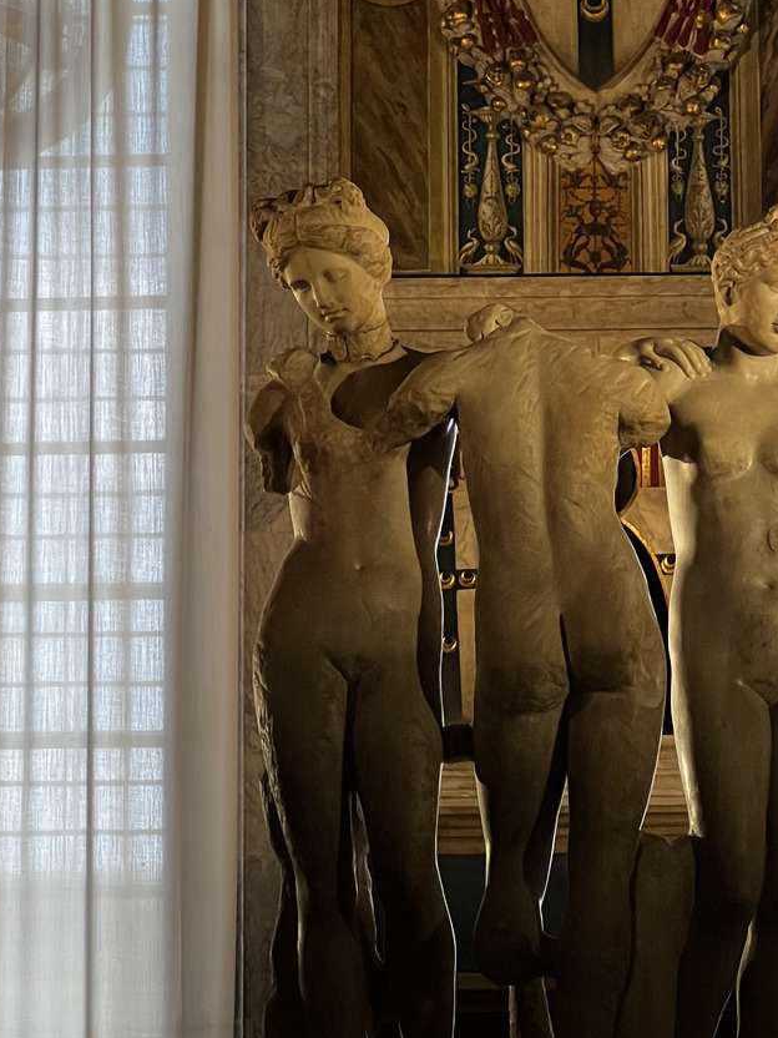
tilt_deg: +11.6
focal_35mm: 148
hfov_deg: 10.0
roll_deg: +0.9
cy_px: 571
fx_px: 4435
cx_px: 531
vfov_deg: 13.3
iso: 160
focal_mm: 9
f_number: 2.8
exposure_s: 1/121
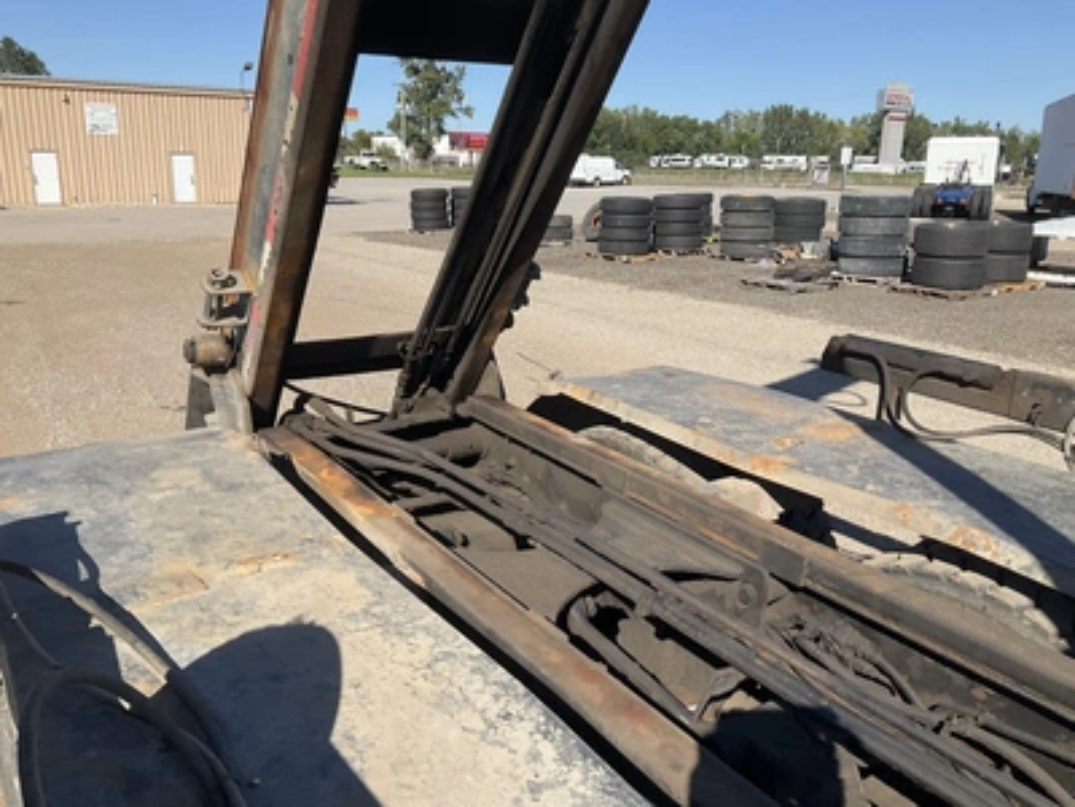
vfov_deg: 48.2
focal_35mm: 29
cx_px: 538
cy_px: 404
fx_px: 901
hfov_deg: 61.7
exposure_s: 1/1626
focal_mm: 3
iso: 25
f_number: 1.8
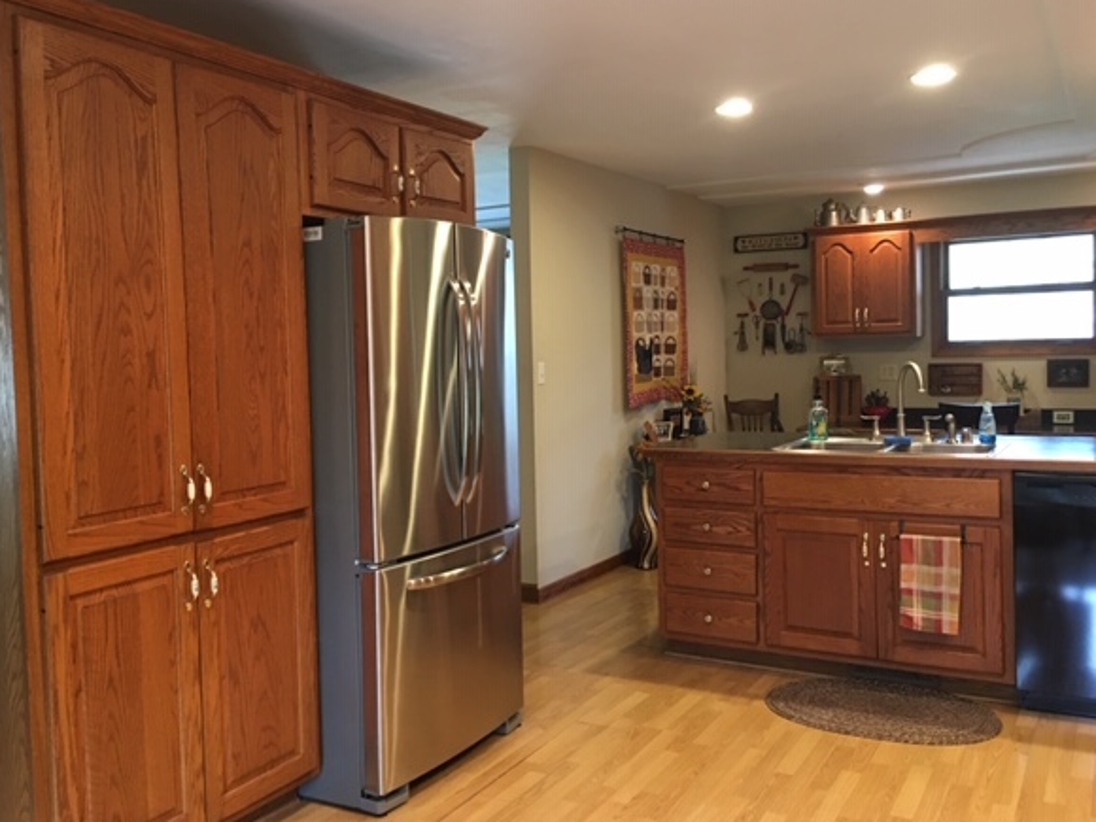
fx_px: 1013
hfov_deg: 56.8
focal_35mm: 32
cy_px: 397
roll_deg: +0.7
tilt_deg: -1.5
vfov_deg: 44.2
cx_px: 531
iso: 80
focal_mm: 4.15
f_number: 2.2
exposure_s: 1/15
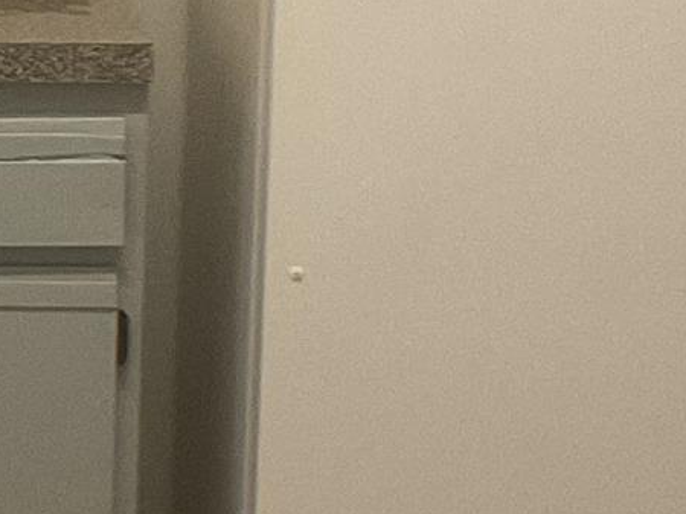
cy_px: -153
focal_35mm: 198
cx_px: -227
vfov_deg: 7.4
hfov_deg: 9.8
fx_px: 3922
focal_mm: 3
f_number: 1.8
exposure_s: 1/60
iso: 100
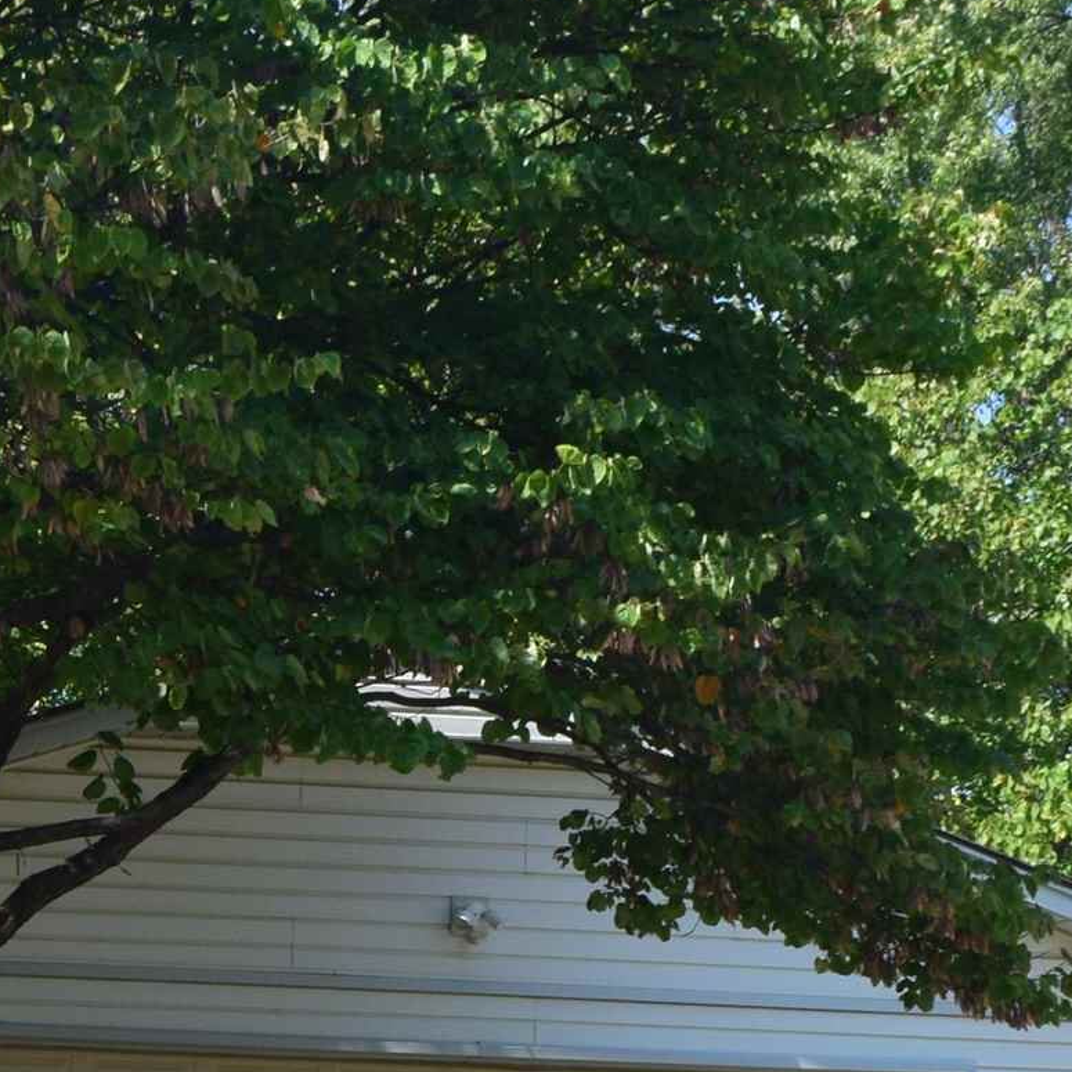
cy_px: 1351
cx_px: -322
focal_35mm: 91
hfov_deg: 17.8
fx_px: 3188
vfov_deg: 18.0
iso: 400
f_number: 10
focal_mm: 18
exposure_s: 1/320
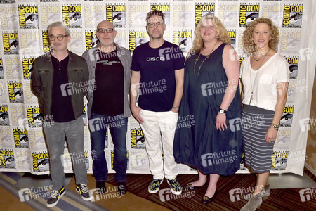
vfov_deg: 53.1
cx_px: 158
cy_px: 106
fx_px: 211
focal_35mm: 24
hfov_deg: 73.7
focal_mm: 24
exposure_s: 1/320
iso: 500
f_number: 6.3
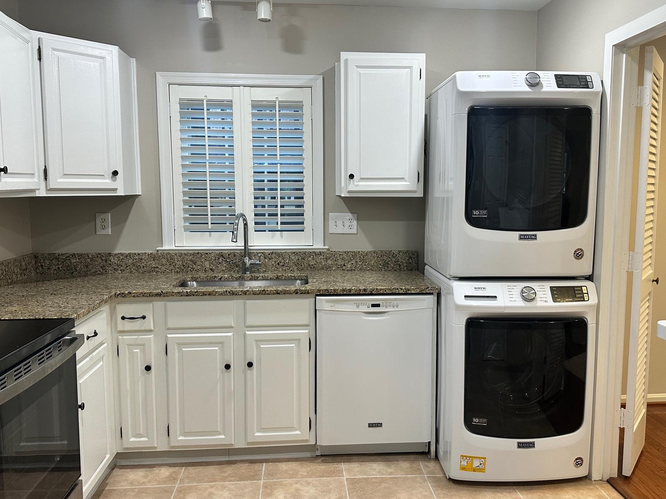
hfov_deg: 58.3
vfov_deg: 45.4
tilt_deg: -5.5
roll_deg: -1.1
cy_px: 255
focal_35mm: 31
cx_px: 349
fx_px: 596
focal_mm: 6.86
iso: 160
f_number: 1.78
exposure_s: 1/120
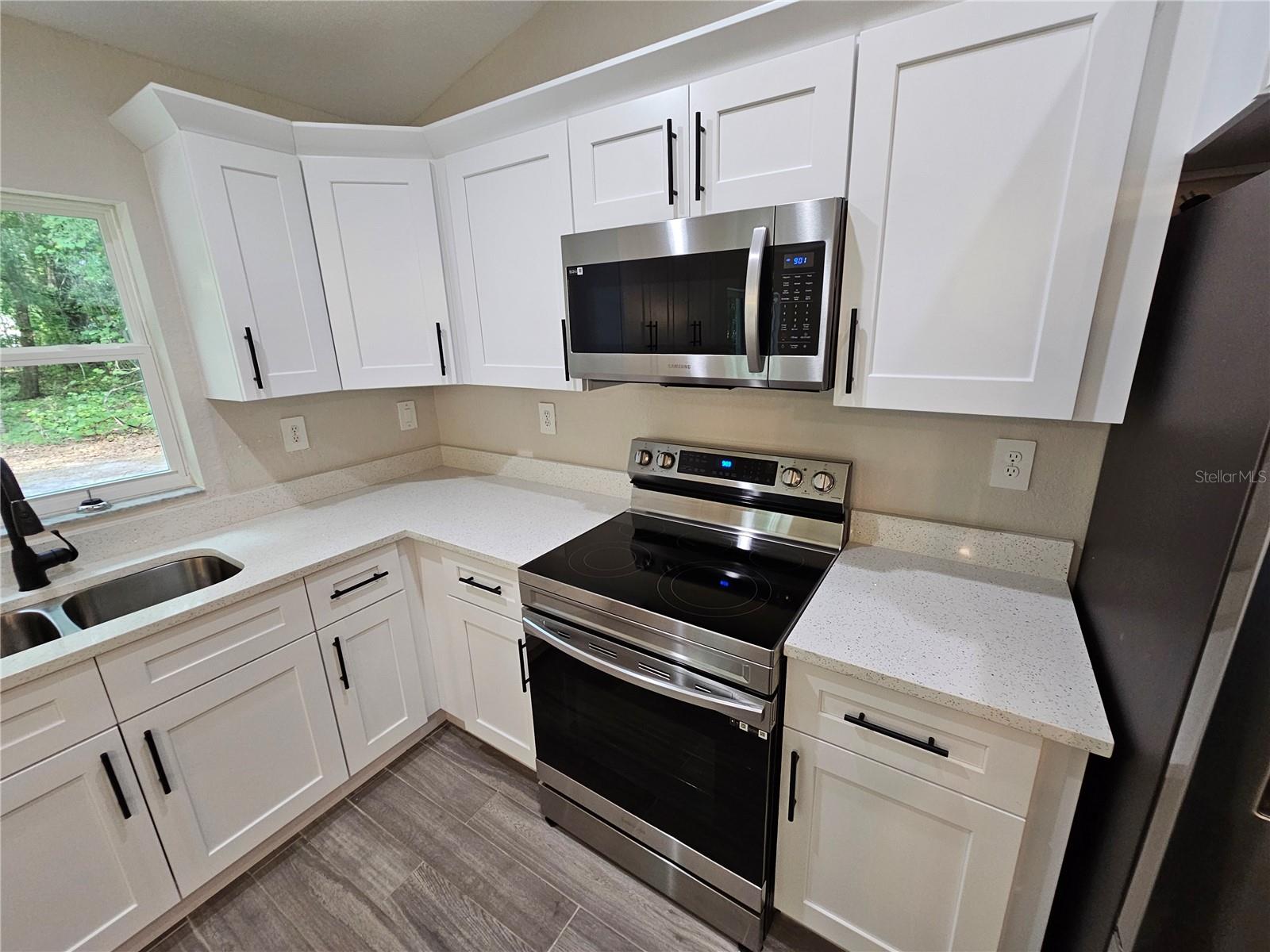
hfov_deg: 106.2
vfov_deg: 89.9
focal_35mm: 13
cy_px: 476
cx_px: 635
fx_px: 477
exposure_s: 1/60
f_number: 2.2
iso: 200
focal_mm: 2.2
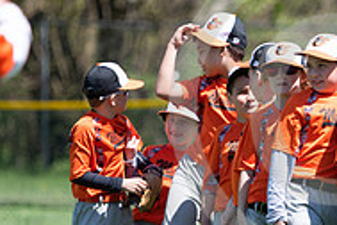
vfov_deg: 2.2
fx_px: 5757
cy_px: 176
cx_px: 321
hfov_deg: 3.4
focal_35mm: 615
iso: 200
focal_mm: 200
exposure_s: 1/2000
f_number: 2.8
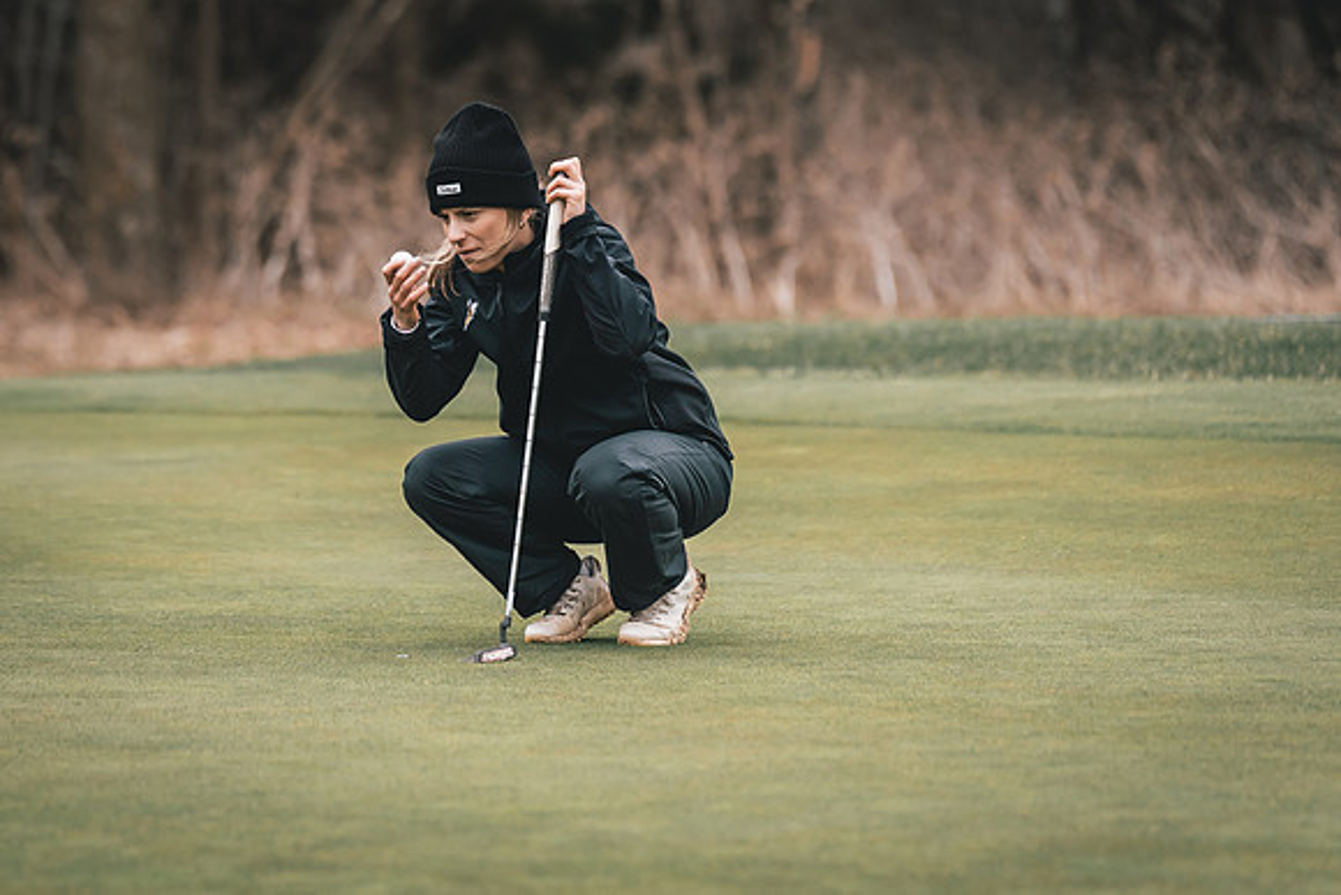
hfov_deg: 8.4
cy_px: 366
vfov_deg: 5.6
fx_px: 9142
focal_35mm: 245
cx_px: 491
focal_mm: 150
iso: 640
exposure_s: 1/4000
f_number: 2.8
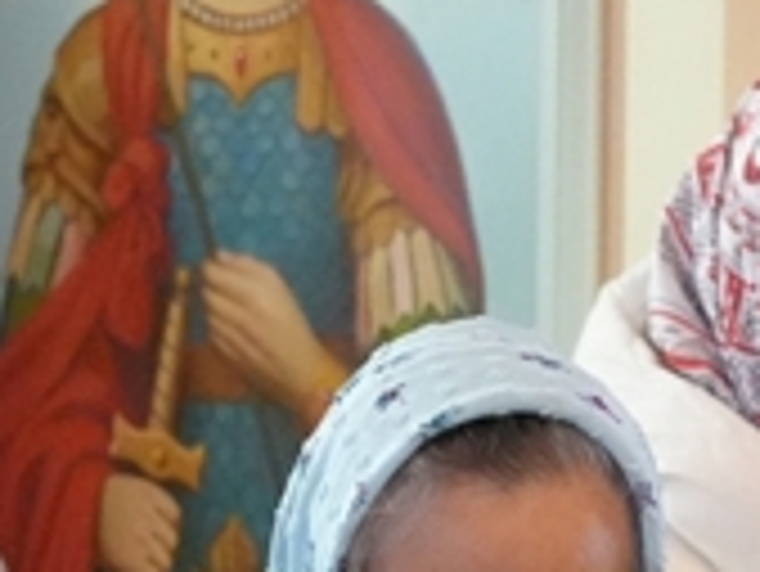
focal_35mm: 621
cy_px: 1045
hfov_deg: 3.2
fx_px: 13647
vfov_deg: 2.4
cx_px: 346
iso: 6400
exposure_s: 1/125
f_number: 4
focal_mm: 97
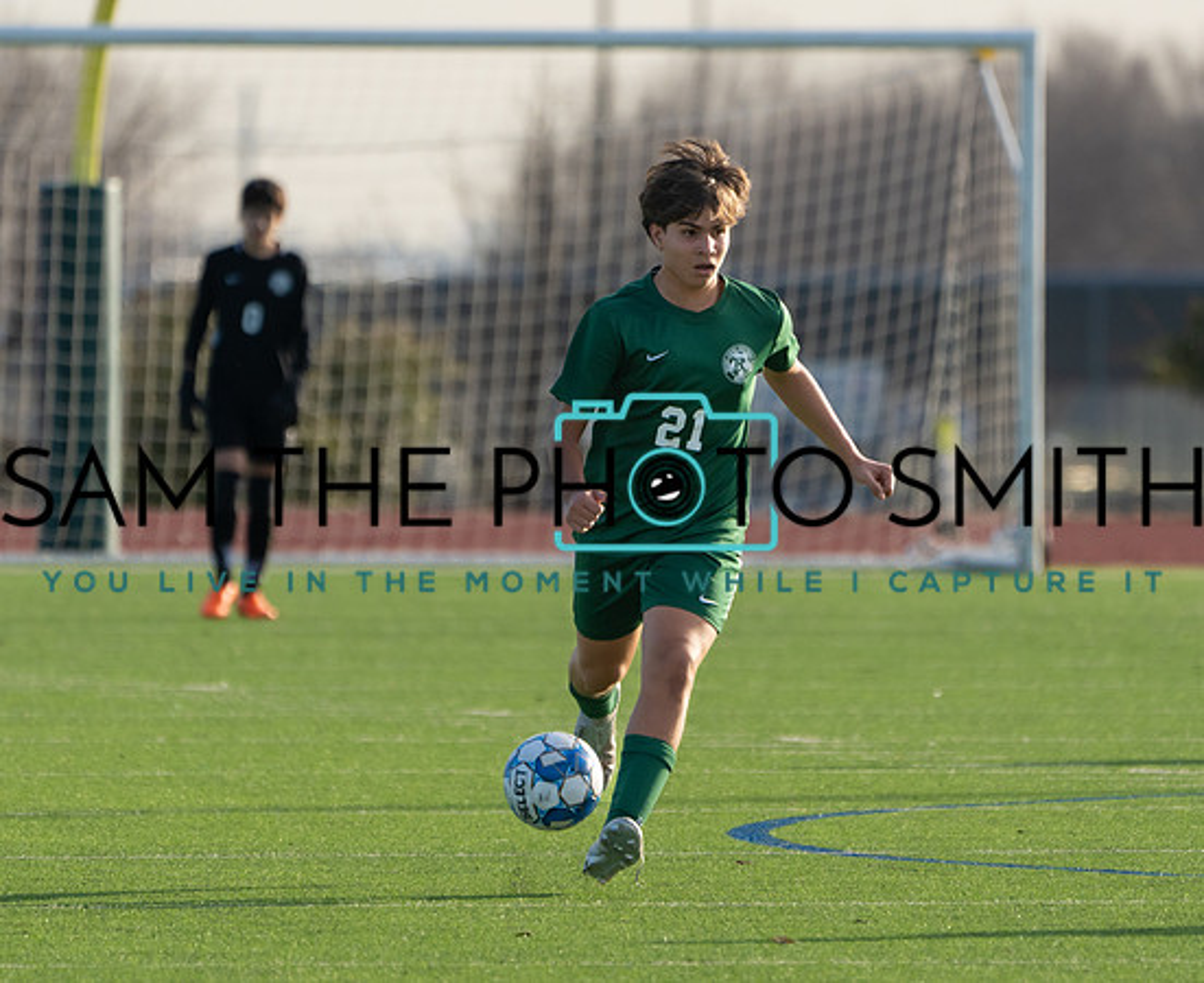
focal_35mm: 698
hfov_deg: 2.7
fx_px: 25083
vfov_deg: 2.2
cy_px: 503
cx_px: 693
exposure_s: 1/1250
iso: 400
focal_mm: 400
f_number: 5.6
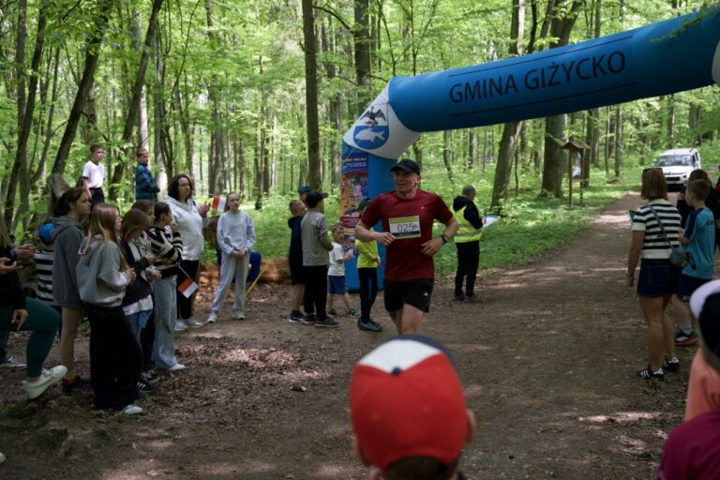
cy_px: 240
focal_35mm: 38
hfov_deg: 50.7
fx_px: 760
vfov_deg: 35.1
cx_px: 360
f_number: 4
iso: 400
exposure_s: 1/250
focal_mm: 38
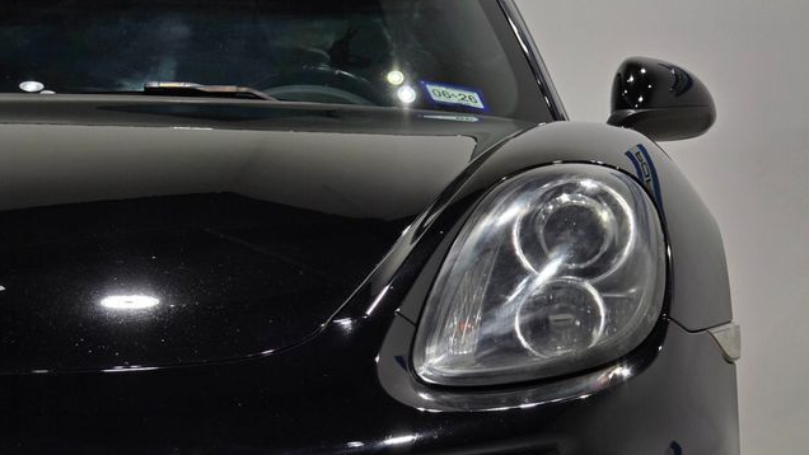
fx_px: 2703
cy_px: 295
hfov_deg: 17.0
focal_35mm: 126
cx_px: 403
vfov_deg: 9.6
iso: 80
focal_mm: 18.6
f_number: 3.4
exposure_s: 1/120
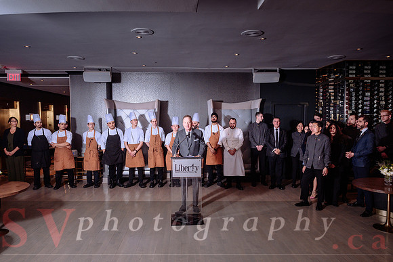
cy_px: 131
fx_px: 289
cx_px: 196
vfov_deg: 48.9
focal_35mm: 26
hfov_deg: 68.5
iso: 800
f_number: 5
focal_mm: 25.5
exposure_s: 1/60
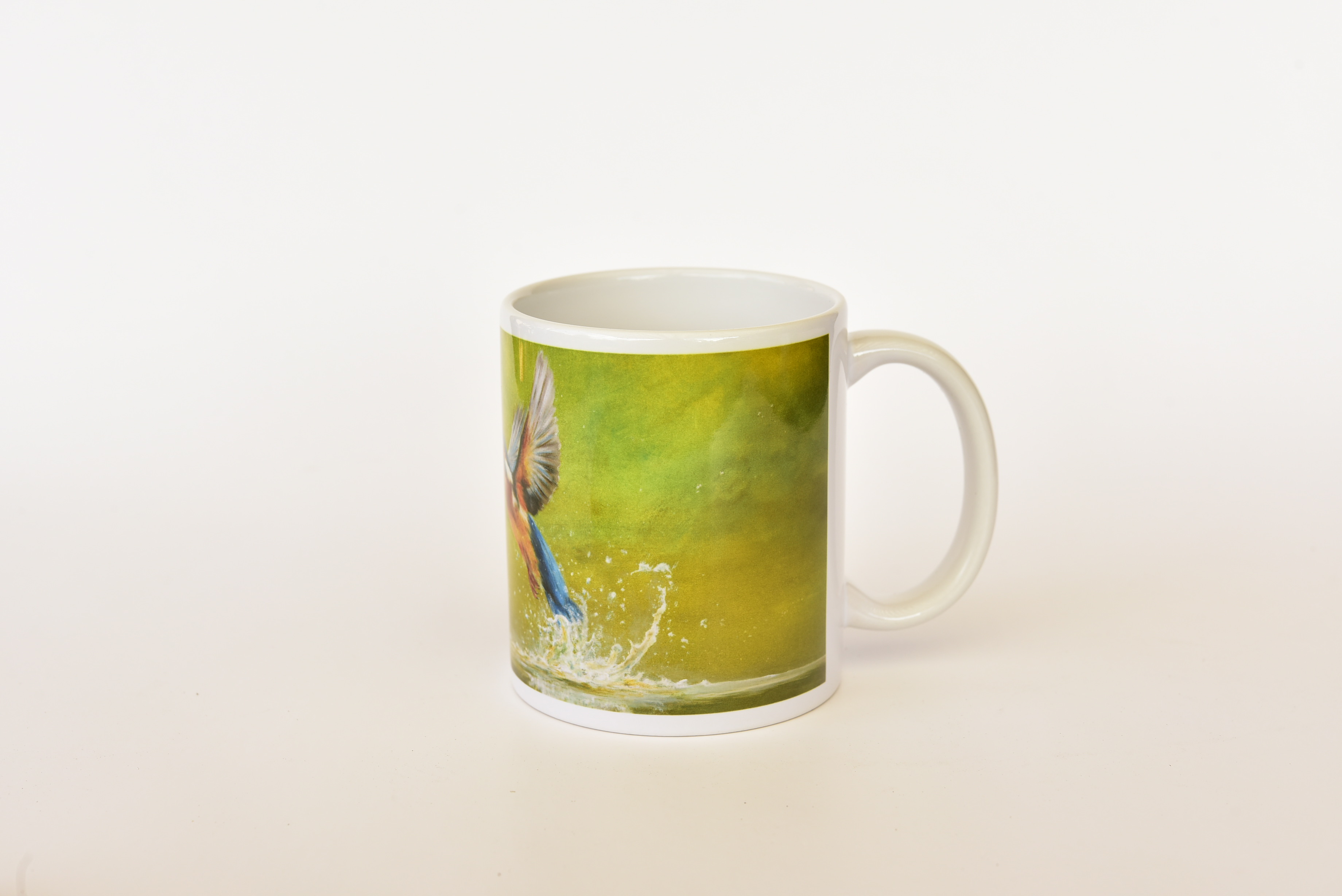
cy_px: 448
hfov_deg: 33.4
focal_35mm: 60
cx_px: 671
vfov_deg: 22.6
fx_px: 2237
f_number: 8
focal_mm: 60
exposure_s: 1/125
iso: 400
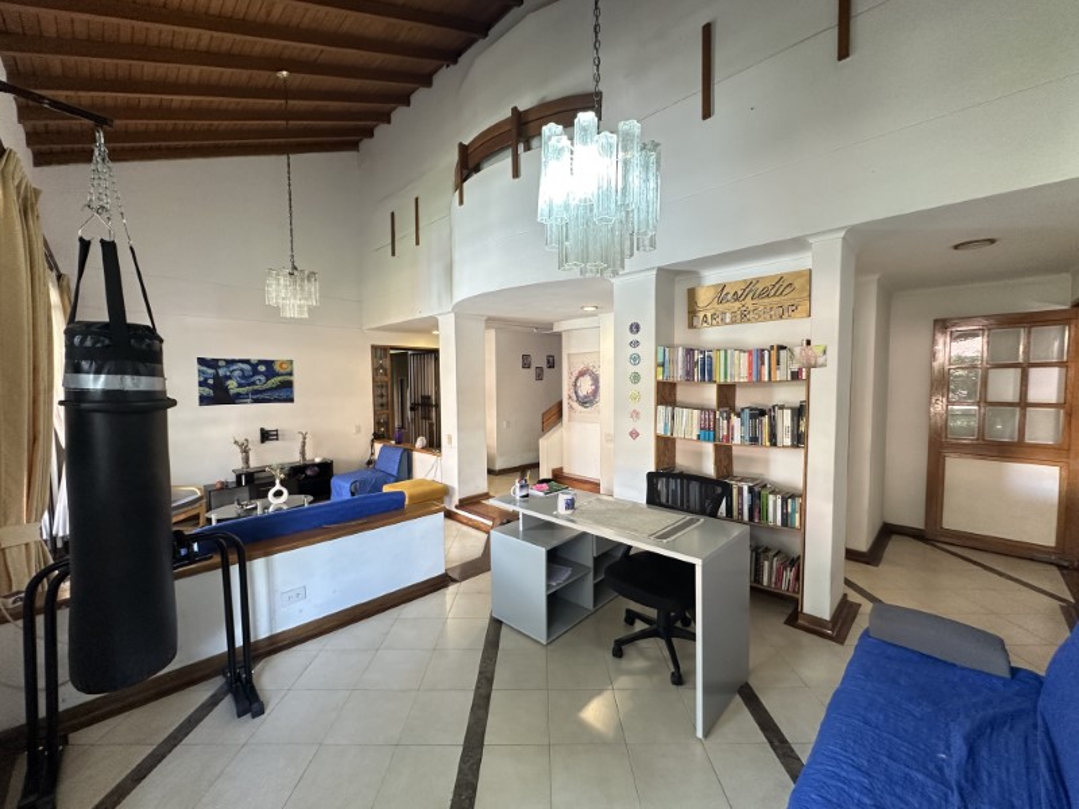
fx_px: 436
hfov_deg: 102.1
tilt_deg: -3.0
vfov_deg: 85.7
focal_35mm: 14
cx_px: 540
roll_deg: -0.7
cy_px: 404
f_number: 2.2
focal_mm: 2.22
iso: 250
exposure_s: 1/60
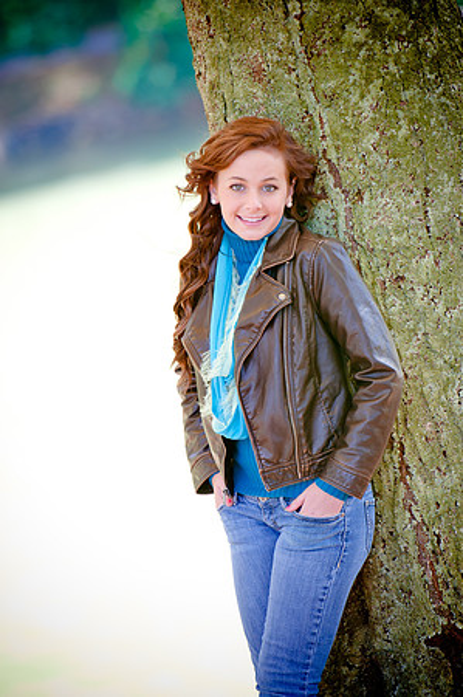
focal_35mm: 300
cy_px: 348
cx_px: 232
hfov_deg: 4.6
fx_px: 5800
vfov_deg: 6.9
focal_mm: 200
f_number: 3.2
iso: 200
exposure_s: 1/80
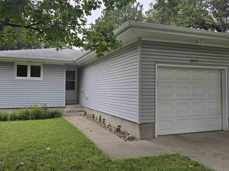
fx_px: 205
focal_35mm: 31
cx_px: 107
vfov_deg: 45.4
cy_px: 80
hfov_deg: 58.3
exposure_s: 1/180
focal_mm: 6.3
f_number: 1.7
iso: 20
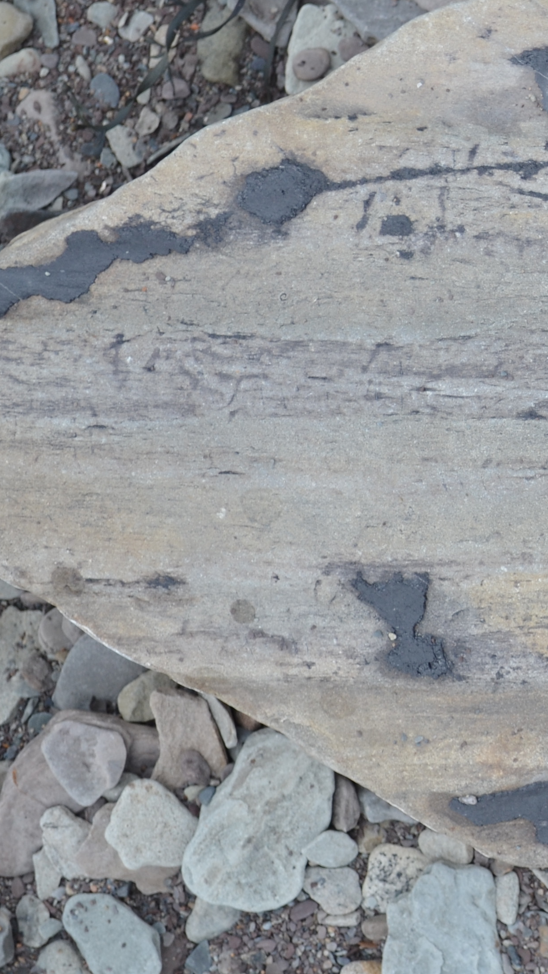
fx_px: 3642
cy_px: 323
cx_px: 1069
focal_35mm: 141
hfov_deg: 8.2
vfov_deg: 15.2
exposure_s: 1/200
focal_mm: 40
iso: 160
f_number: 5.3
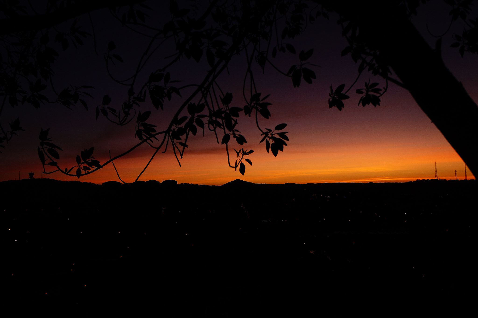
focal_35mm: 33
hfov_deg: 57.3
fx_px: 438
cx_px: 239
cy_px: 159
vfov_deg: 39.9
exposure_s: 1/125
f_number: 4.5
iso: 200
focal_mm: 22
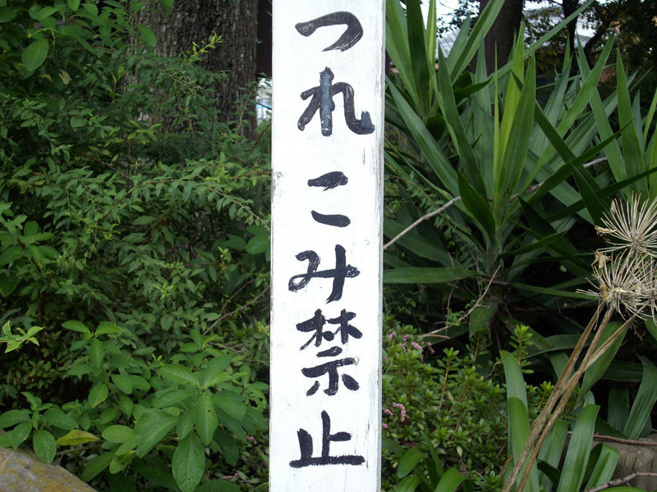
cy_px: 246
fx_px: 1234
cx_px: 328
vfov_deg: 22.6
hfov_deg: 29.8
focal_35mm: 65
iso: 80
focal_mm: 10.7
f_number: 3.8
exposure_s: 1/160
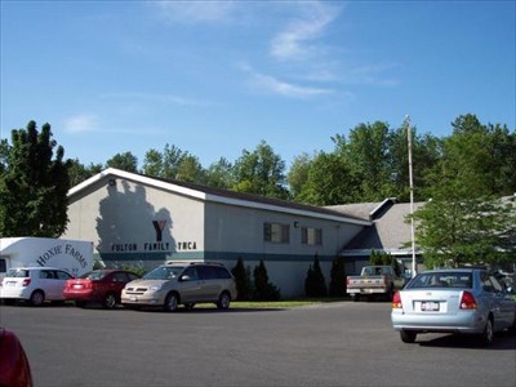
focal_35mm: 39
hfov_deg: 47.9
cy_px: 194
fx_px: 581
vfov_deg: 36.8
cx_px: 258
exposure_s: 1/750
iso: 100
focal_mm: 8
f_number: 4
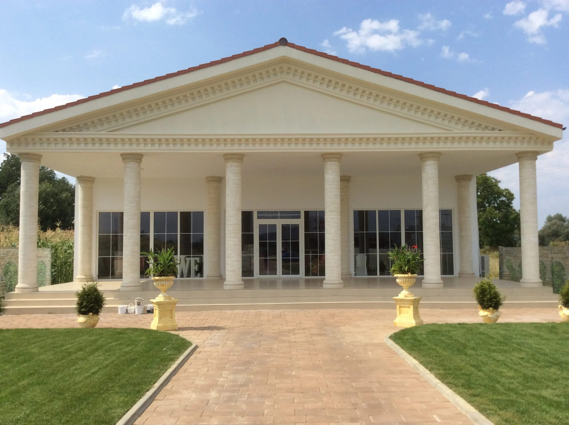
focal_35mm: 32
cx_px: 284
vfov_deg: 44.1
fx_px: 525
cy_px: 212
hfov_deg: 56.9
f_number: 2.4
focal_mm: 3.3
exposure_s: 1/1845
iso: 32
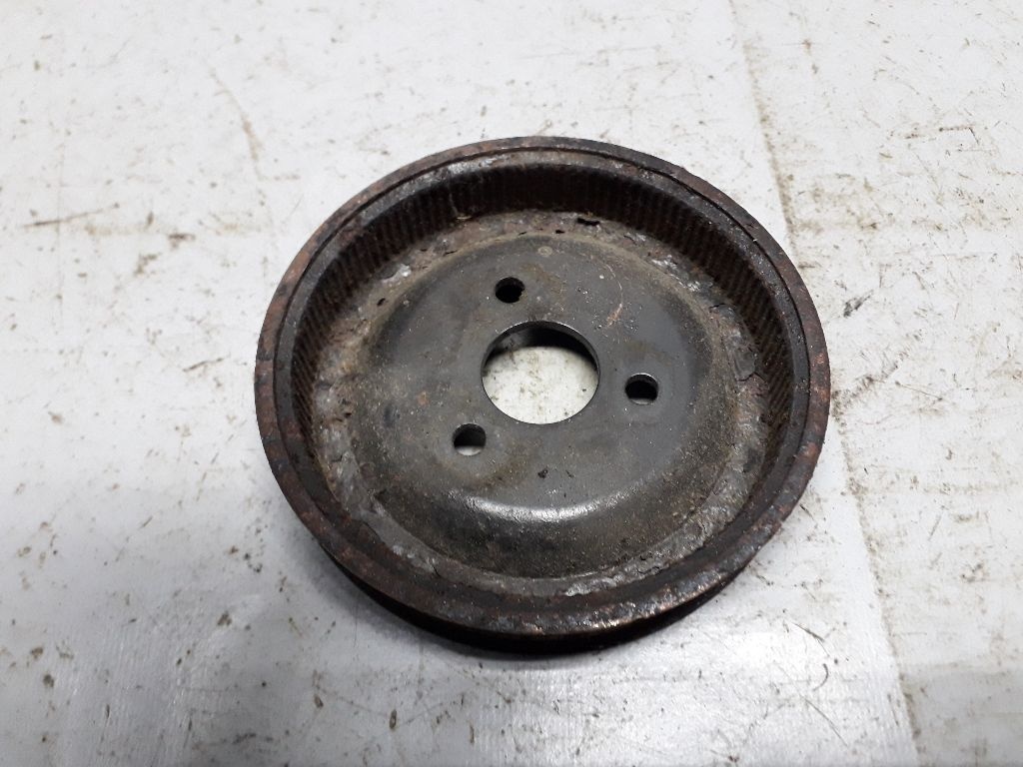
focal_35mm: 27
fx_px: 798
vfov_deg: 51.4
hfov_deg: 65.3
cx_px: 512
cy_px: 384
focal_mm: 3.6
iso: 200
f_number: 1.9
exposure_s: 1/25
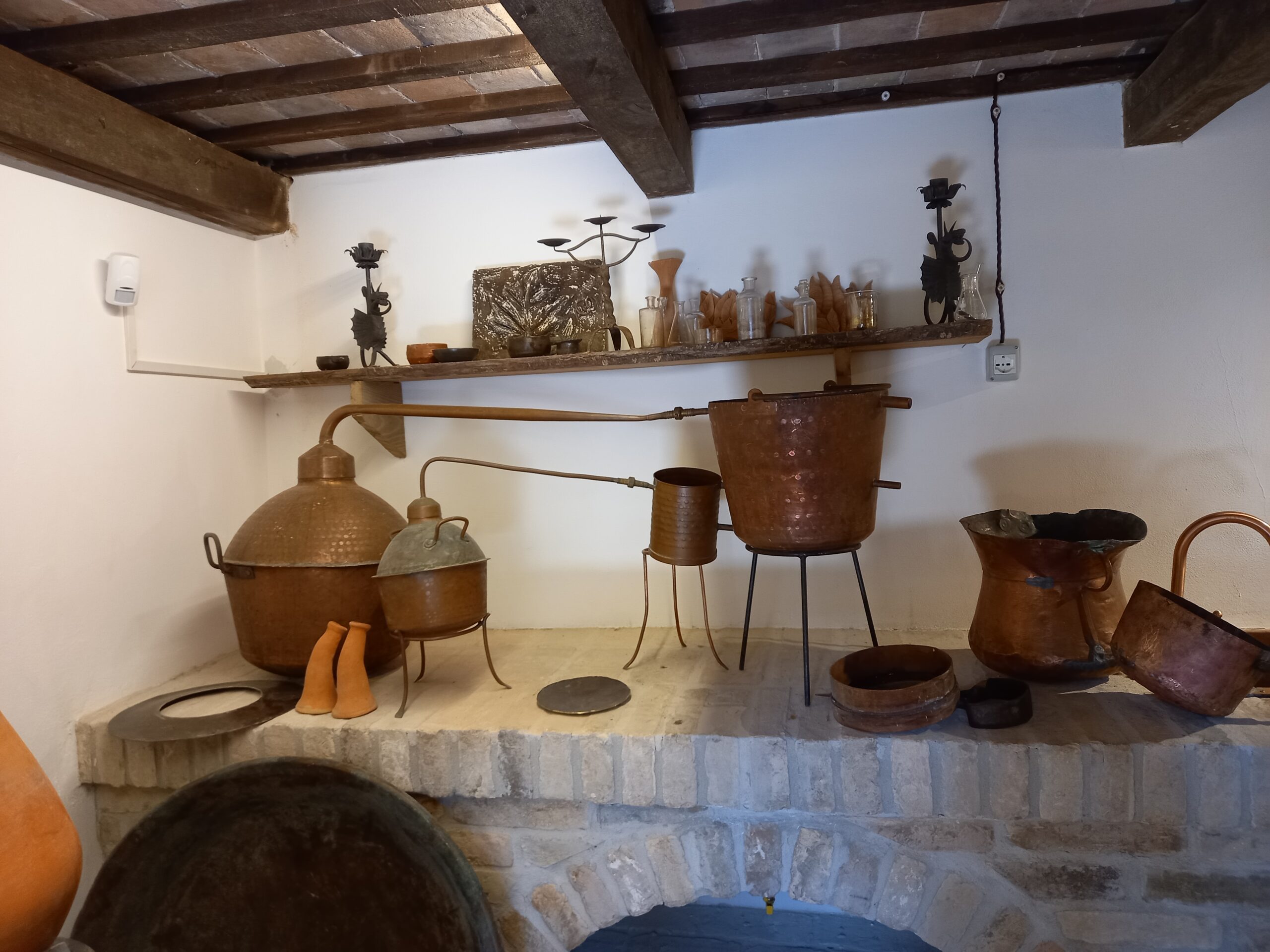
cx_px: 635
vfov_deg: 54.9
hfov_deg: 69.4
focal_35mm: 25
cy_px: 476
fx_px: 917
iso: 200
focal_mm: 4.6
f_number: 2
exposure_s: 1/50
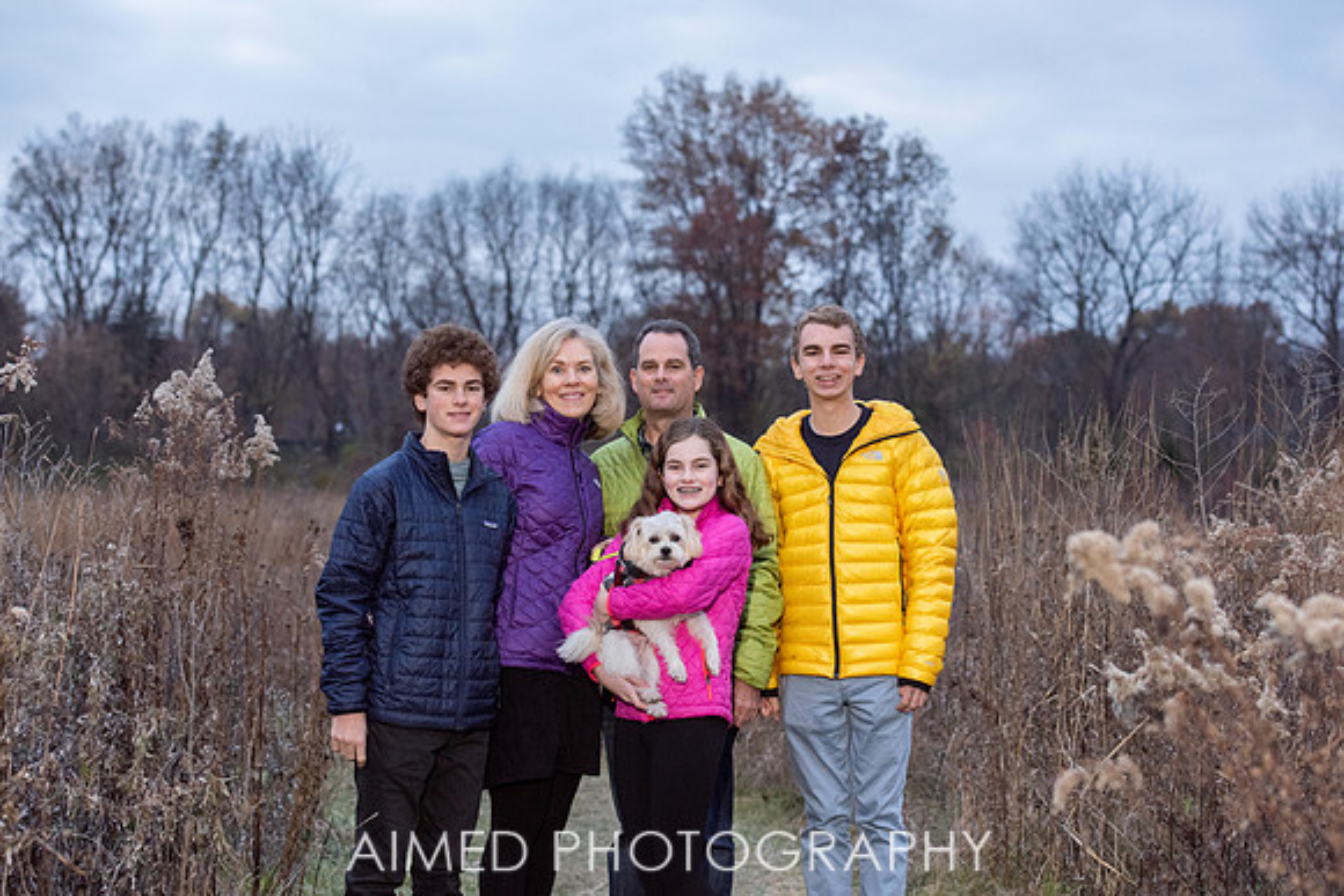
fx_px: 2830
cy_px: 471
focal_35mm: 76
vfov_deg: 18.0
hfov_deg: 26.7
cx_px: 681
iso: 2000
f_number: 5
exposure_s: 1/160
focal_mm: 70
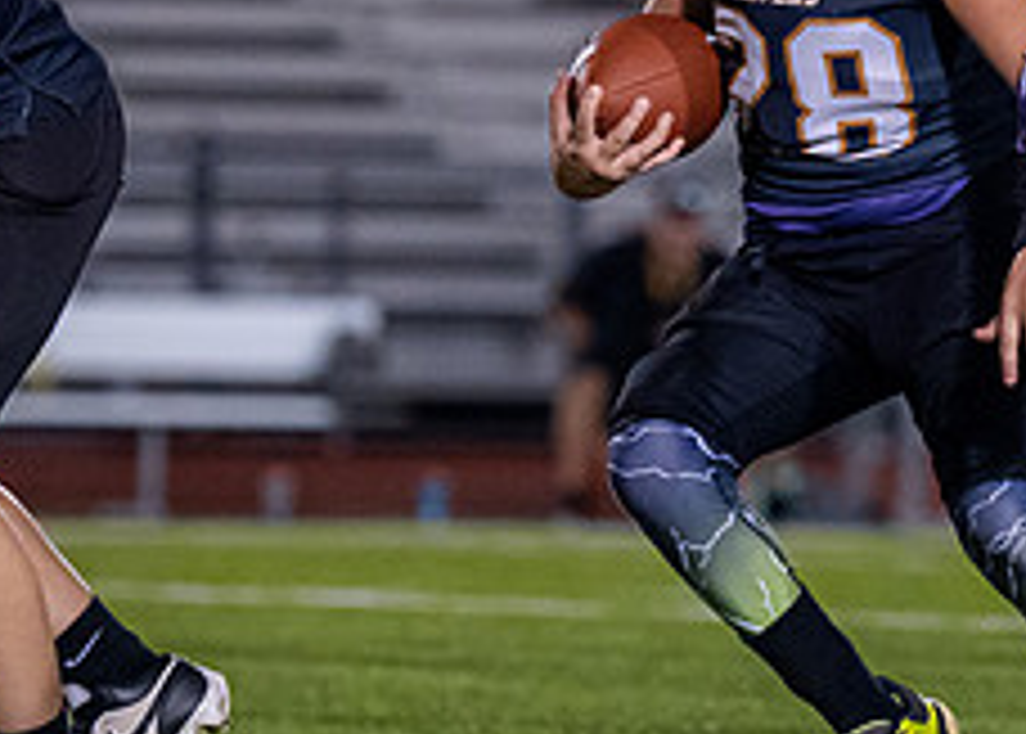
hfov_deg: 3.3
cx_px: 900
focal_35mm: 604
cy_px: 121
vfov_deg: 2.4
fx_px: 17605
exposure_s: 1/1000
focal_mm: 144
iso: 2500
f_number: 2.8
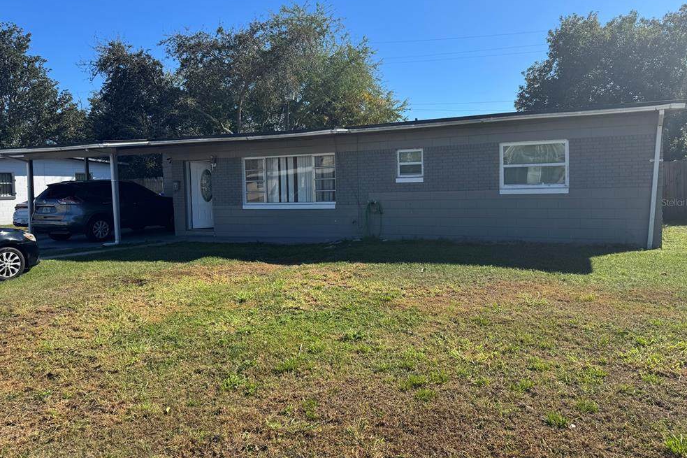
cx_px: 346
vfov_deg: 49.4
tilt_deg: -3.7
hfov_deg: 69.4
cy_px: 202
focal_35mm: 26
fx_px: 496
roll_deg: +1.3
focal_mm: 6.76
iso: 80
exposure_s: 1/3247
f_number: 1.78
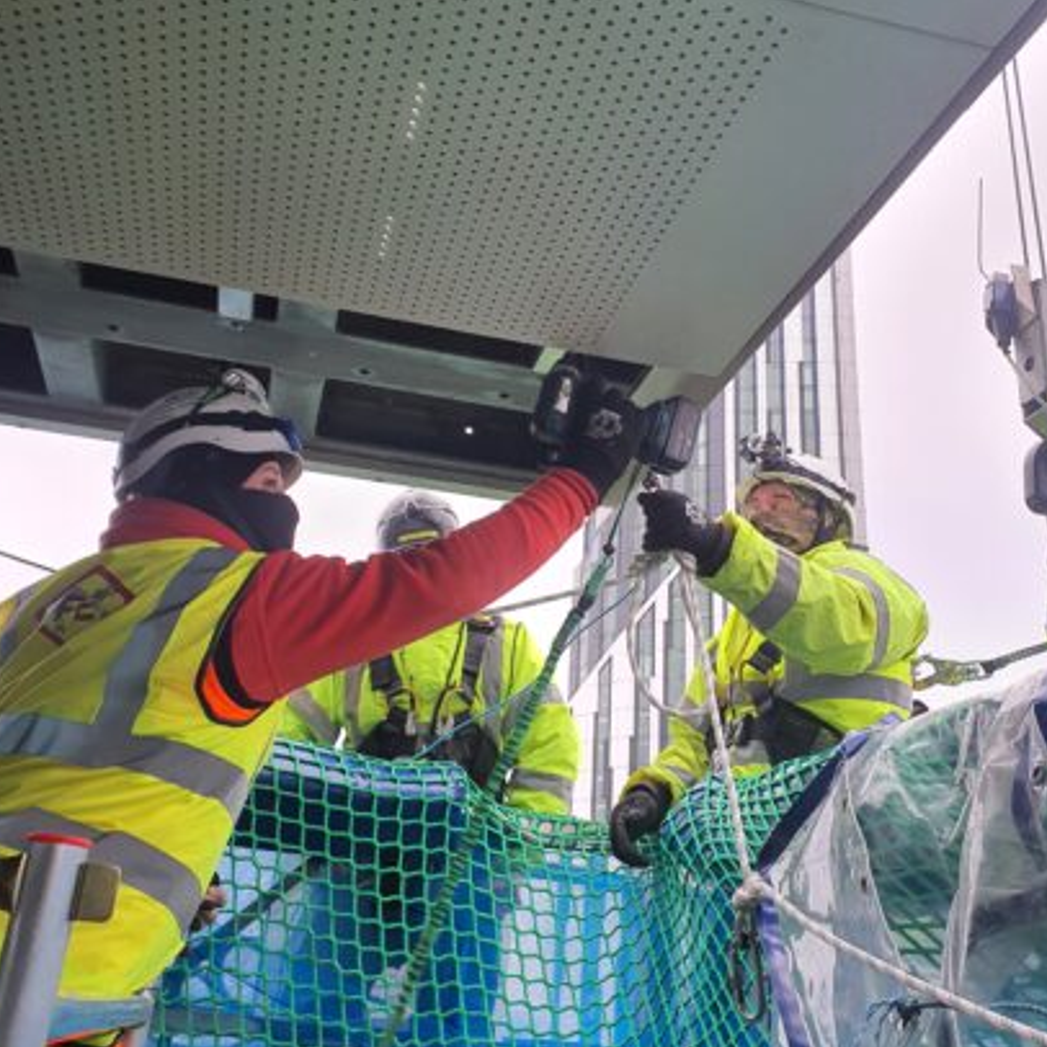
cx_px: 498
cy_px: 467
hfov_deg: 48.4
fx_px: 1163
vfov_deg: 48.4
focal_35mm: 34
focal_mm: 4.3
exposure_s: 1/100
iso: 50
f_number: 2.4
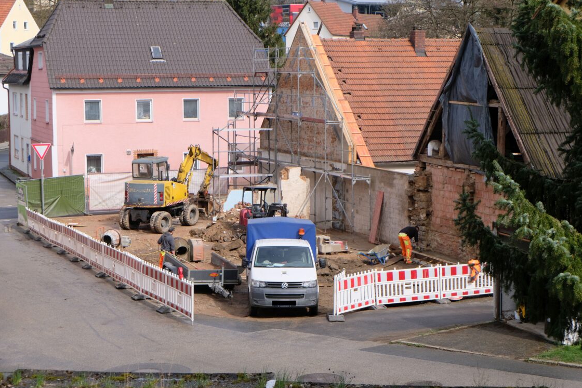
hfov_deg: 27.0
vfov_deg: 18.2
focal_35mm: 75
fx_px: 1213
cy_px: 185
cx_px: 294
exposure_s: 1/400
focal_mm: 46.7
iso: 400
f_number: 9
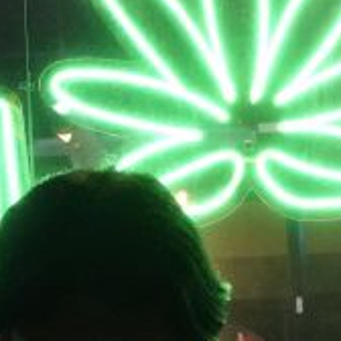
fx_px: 2028
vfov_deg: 9.6
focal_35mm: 182
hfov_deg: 9.3
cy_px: 69
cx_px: -179
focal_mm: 29
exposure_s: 1/125
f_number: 8
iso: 6400
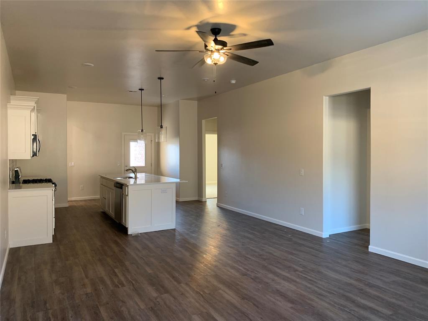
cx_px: 214
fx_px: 321
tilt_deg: -1.5
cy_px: 160
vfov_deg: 53.1
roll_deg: -0.1
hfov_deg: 67.3
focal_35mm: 26
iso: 160
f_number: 1.8
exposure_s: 1/60
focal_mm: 4.25
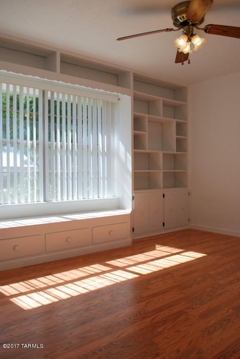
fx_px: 269
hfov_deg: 48.0
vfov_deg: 67.3
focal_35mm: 27
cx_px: 120
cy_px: 180
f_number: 6.3
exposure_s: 1/160
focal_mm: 18
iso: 100
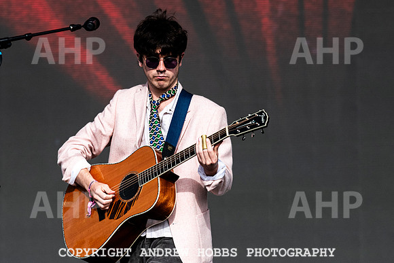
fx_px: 3237
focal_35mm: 296
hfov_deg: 7.0
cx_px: 205
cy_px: 97
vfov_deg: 4.7
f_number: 4.5
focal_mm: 200
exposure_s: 1/8000
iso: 640
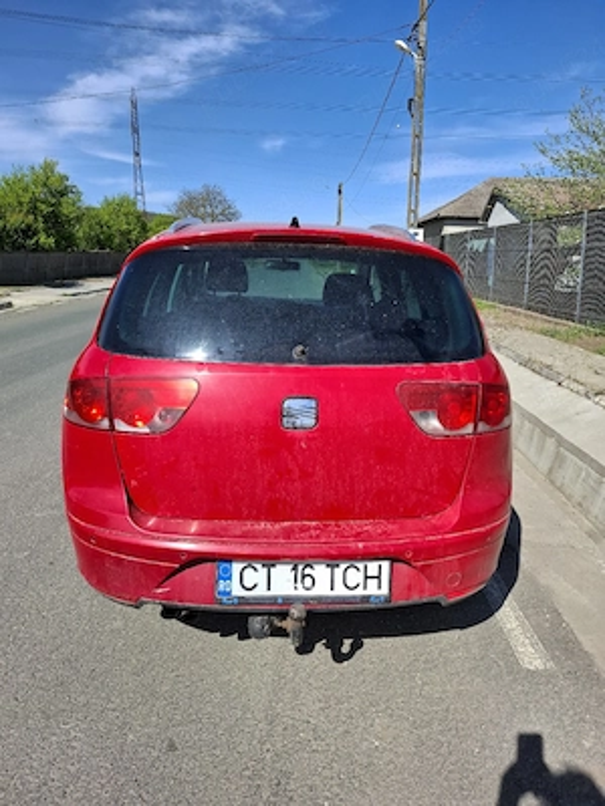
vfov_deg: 73.9
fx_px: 536
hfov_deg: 58.9
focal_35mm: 23
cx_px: 302
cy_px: 403
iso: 50
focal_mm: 5.54
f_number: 1.8
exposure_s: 1/1667
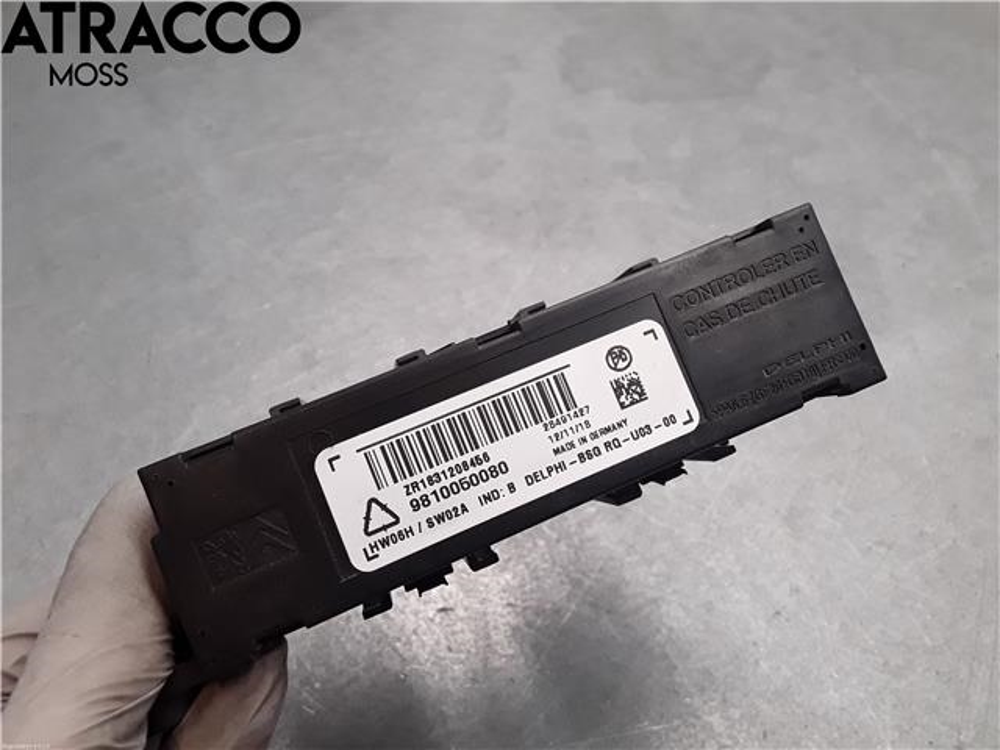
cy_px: 375
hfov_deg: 63.4
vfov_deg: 49.7
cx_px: 500
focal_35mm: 28
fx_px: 809
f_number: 1.9
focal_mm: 2.91
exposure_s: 1/132
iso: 100
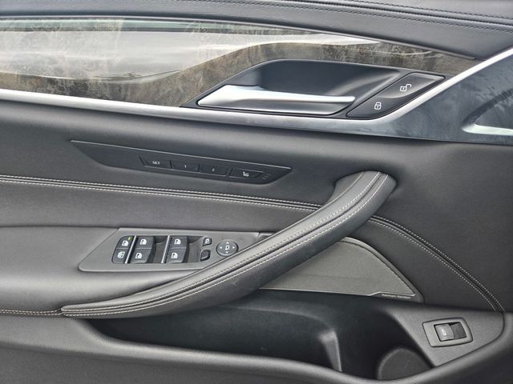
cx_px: 256
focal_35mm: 23
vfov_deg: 58.9
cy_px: 192
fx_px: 341
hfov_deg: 73.9
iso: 50
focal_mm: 5.4
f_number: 1.8
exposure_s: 1/180
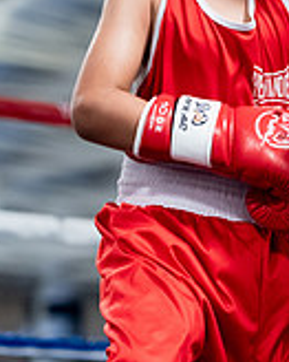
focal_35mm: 233
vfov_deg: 8.3
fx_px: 2493
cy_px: 87
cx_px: 393
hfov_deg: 6.6
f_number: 2
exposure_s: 1/800
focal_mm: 70
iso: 3200
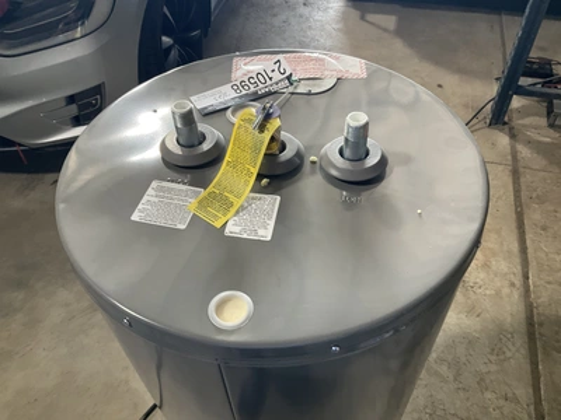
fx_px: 470
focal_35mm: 29
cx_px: 280
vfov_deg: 48.2
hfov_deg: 61.7
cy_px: 210
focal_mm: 3
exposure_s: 1/60
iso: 80
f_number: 1.8
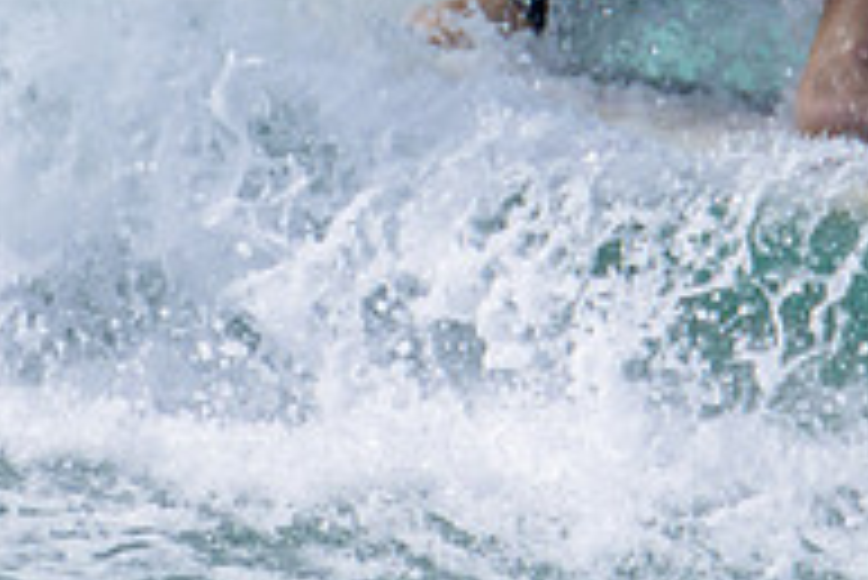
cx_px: 556
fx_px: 78635
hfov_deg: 0.6
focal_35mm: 3259
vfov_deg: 0.4
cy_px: -281
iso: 560
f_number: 11
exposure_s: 1/2000
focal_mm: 800
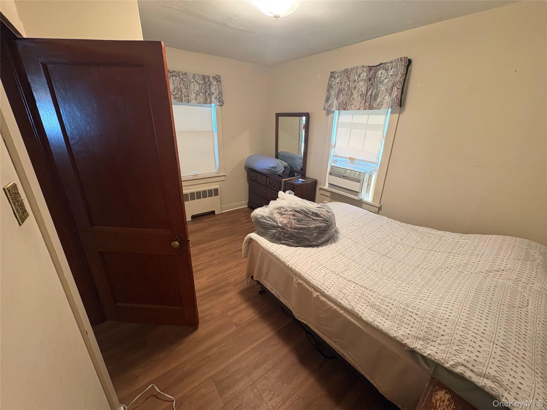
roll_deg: -2.0
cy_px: 205
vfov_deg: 85.7
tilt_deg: -20.8
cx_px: 274
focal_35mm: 14
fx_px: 221
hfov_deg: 102.1
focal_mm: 2.22
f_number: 2.2
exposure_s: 1/60
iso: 400
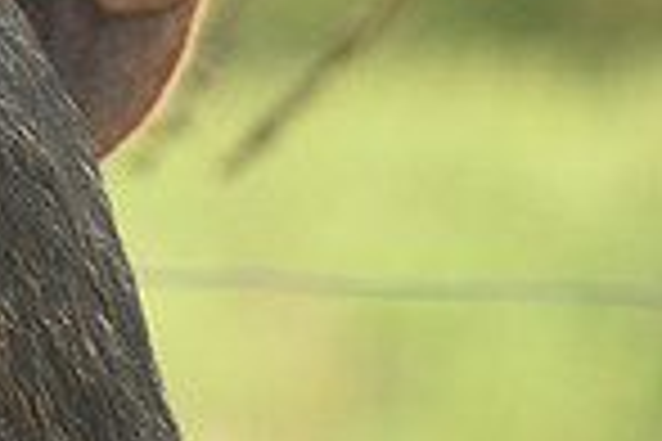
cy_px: 94
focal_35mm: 276
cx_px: -617
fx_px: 5075
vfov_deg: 5.0
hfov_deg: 7.2
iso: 2500
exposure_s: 1/1000
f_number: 2.8
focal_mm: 70
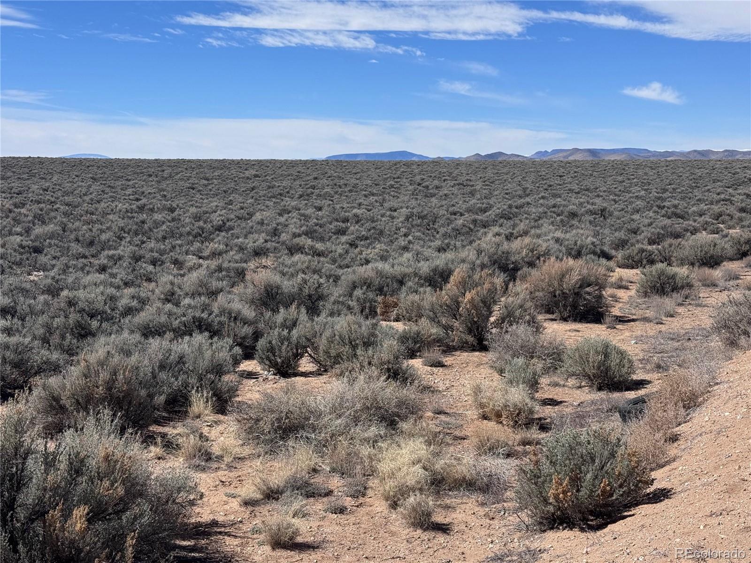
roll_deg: +0.2
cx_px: 376
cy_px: 282
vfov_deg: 30.3
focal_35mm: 48
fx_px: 1041
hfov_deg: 39.7
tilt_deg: -7.3
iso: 64
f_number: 1.78
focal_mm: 6.76
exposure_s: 1/5848
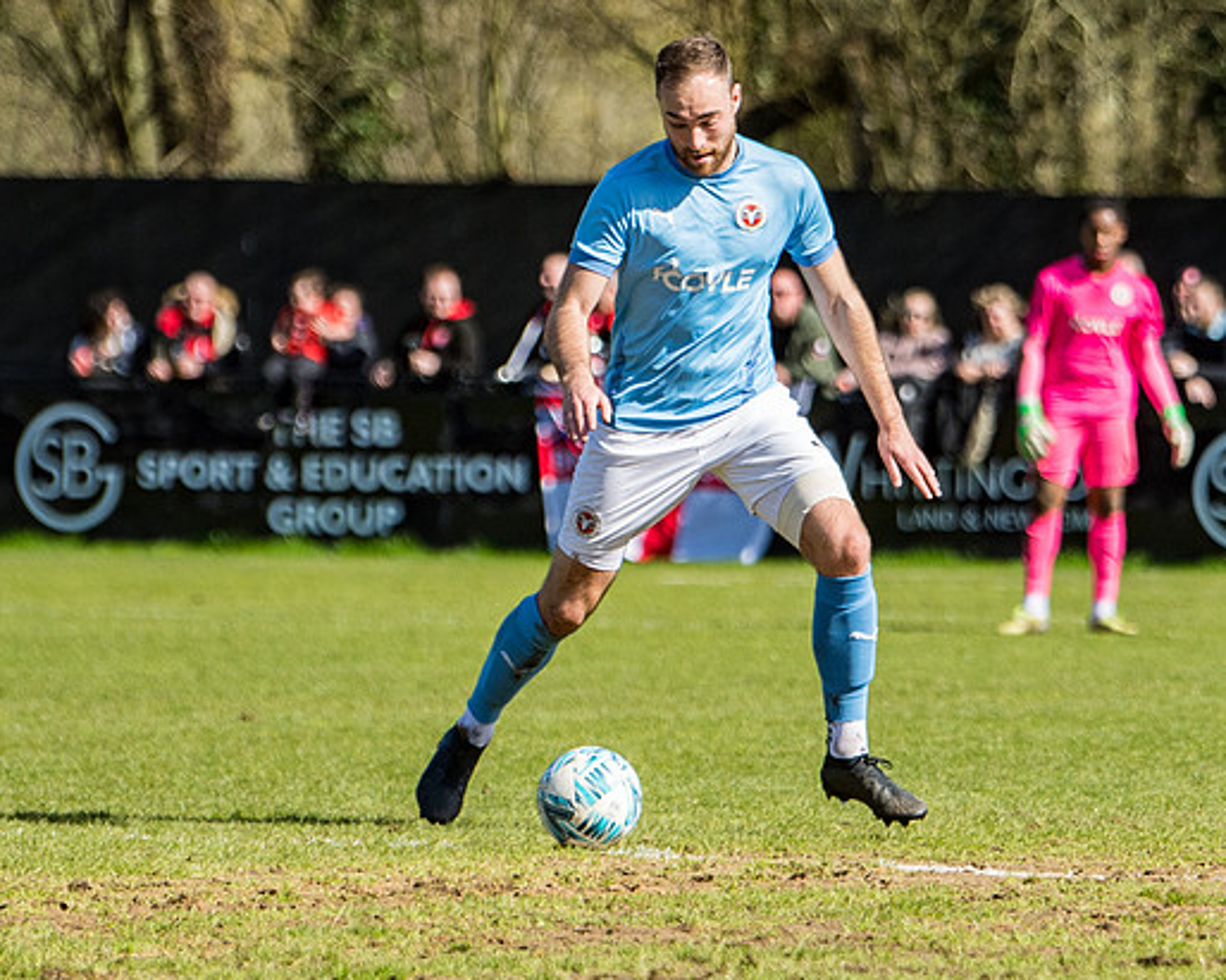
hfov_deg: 4.4
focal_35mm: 435
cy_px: 699
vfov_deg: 3.6
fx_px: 15781
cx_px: 911
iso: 400
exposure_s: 1/5000
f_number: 3.2
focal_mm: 160
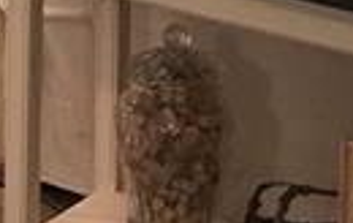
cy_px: -294
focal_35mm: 181
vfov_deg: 6.9
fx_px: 1746
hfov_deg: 11.2
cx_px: -147
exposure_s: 1/50
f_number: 1.8
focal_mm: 3
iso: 64
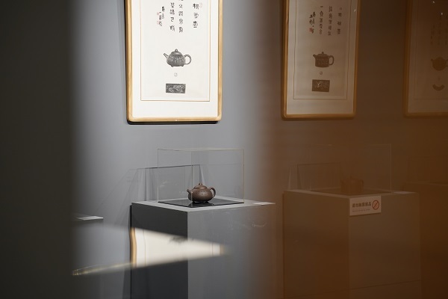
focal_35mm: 69
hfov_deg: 29.2
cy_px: 150
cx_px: 224
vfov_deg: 19.7
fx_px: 859
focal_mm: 69
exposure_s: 1/160
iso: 640
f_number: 4
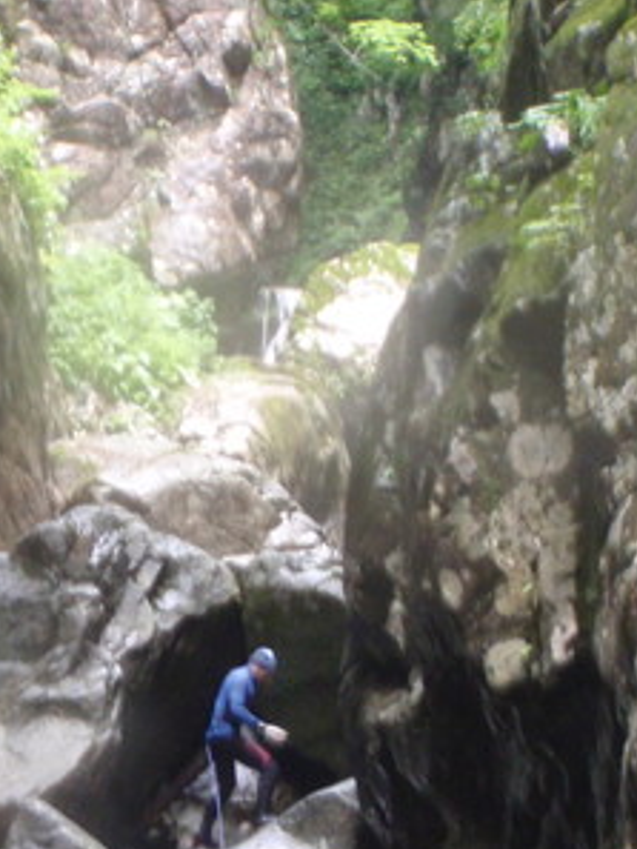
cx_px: 100
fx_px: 2378
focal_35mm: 97
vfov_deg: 20.1
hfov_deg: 15.1
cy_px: 637
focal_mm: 6.53
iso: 160
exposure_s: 1/40
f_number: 4.1
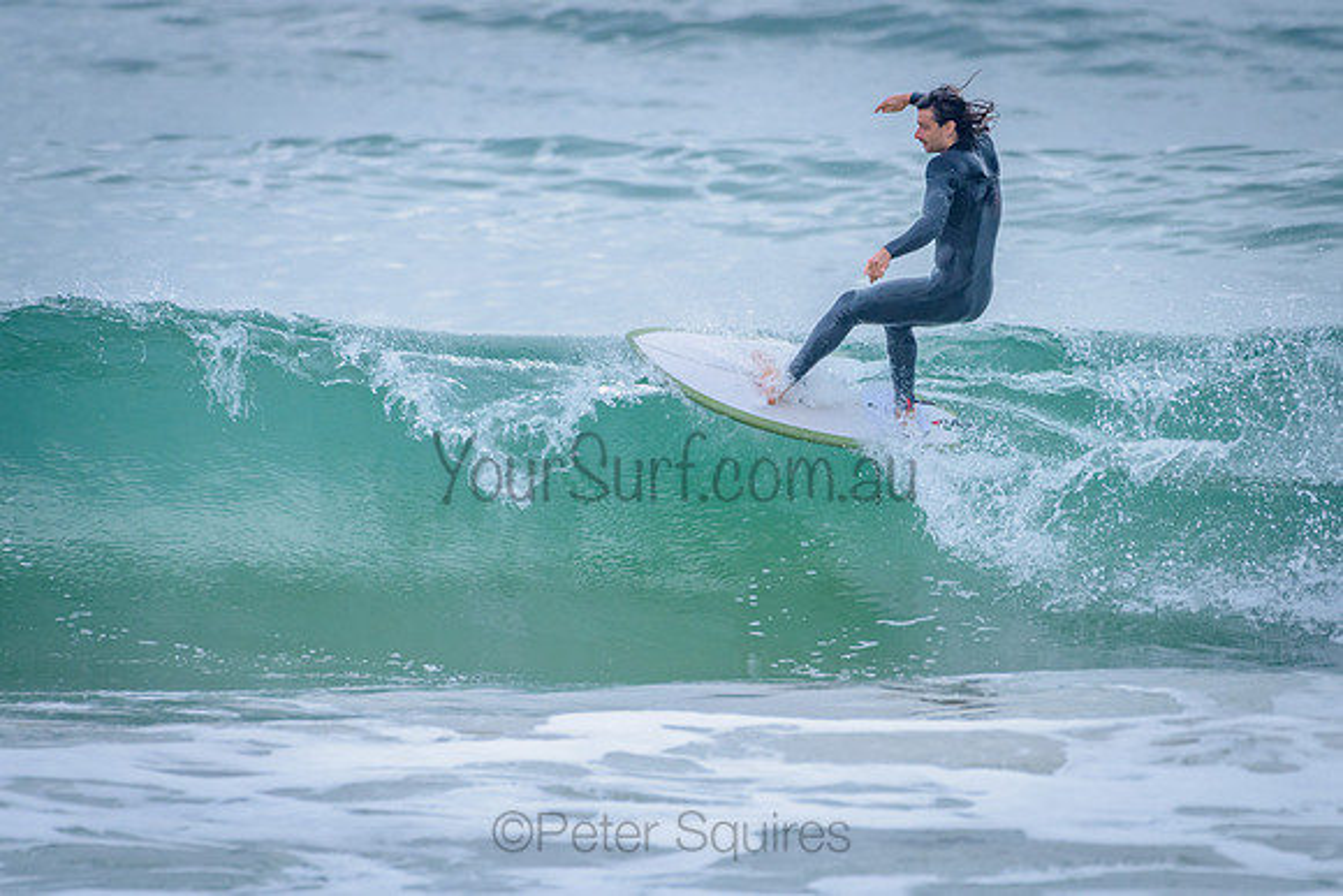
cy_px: 390
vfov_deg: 2.2
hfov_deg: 3.4
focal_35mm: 613
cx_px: 725
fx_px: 22869
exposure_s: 1/2000
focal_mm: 500
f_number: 5.6
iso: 900
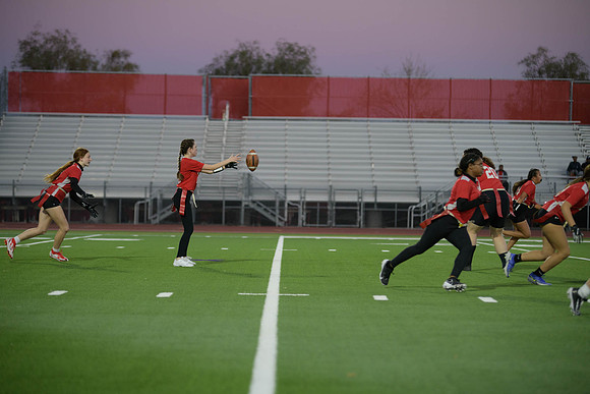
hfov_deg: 17.1
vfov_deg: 11.4
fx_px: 1967
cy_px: 197
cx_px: 295
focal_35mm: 120
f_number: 2.8
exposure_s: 1/640
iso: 1250
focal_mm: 120
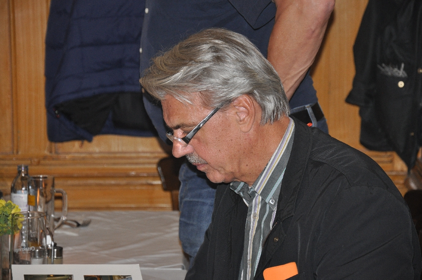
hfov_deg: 13.1
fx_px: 1844
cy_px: 140
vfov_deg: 8.7
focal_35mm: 158
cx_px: 211
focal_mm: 105
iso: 800
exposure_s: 1/60
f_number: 5.6
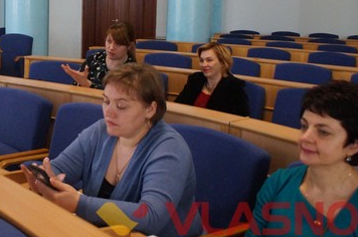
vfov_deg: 22.8
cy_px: 83
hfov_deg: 32.3
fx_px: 586
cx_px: 35
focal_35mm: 59
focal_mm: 20
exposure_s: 1/125
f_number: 4
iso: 3200
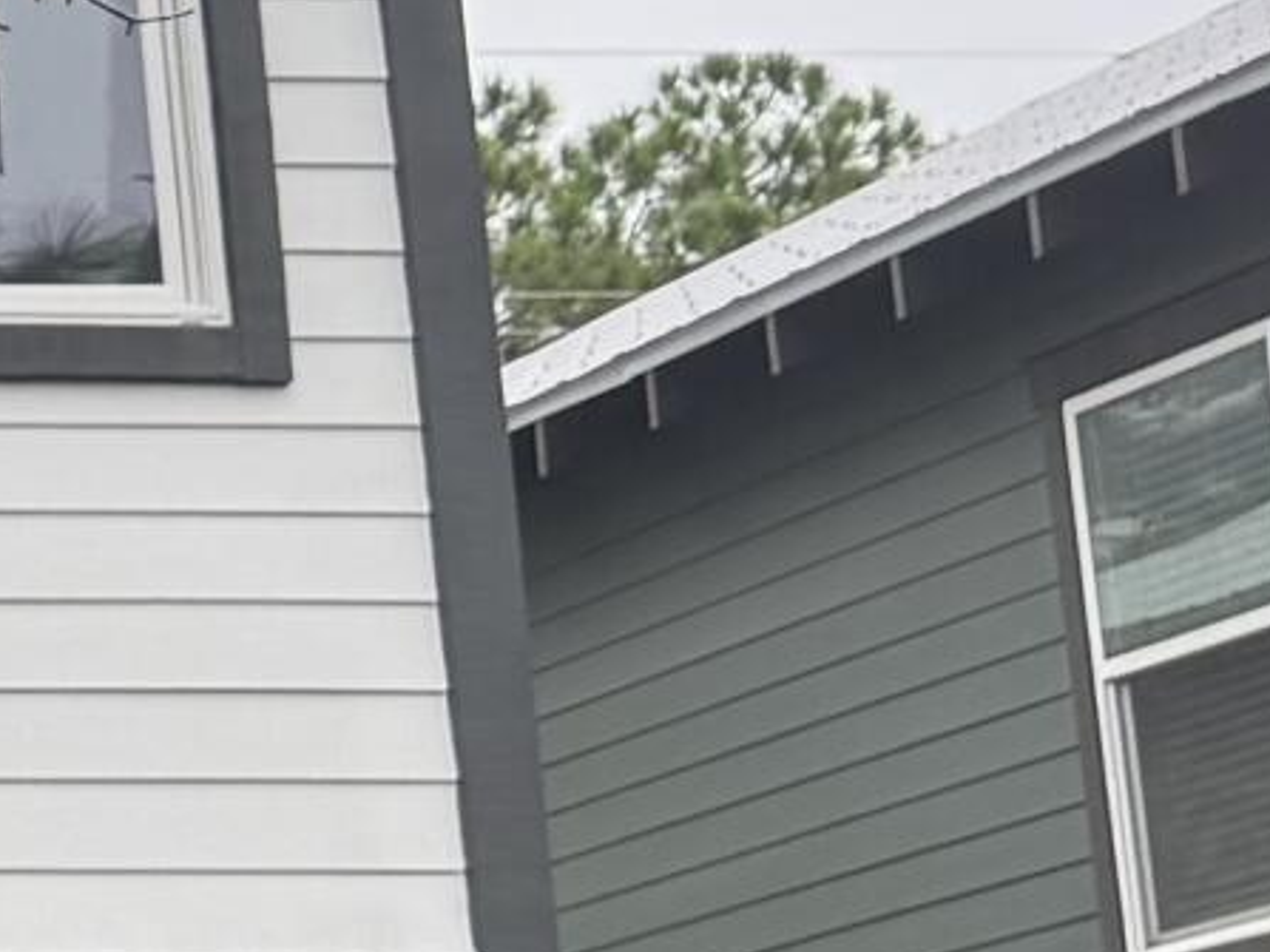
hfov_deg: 10.1
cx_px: -2159
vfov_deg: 9.2
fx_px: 5905
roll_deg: +0.1
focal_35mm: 161
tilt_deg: +11.6
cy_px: 665
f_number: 1.78
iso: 80
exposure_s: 1/553
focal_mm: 6.76
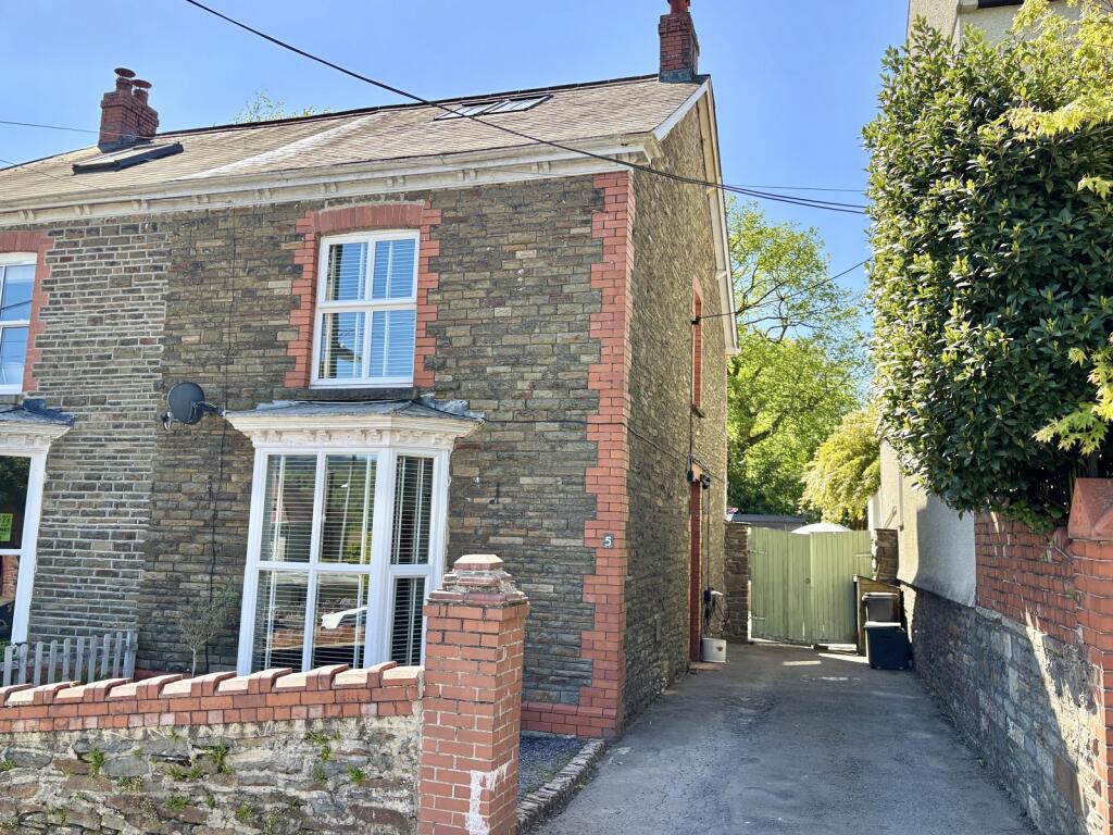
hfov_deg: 67.3
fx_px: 836
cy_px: 418
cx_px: 556
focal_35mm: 26
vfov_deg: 53.1
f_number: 1.6
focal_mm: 5.96
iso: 50
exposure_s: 1/811
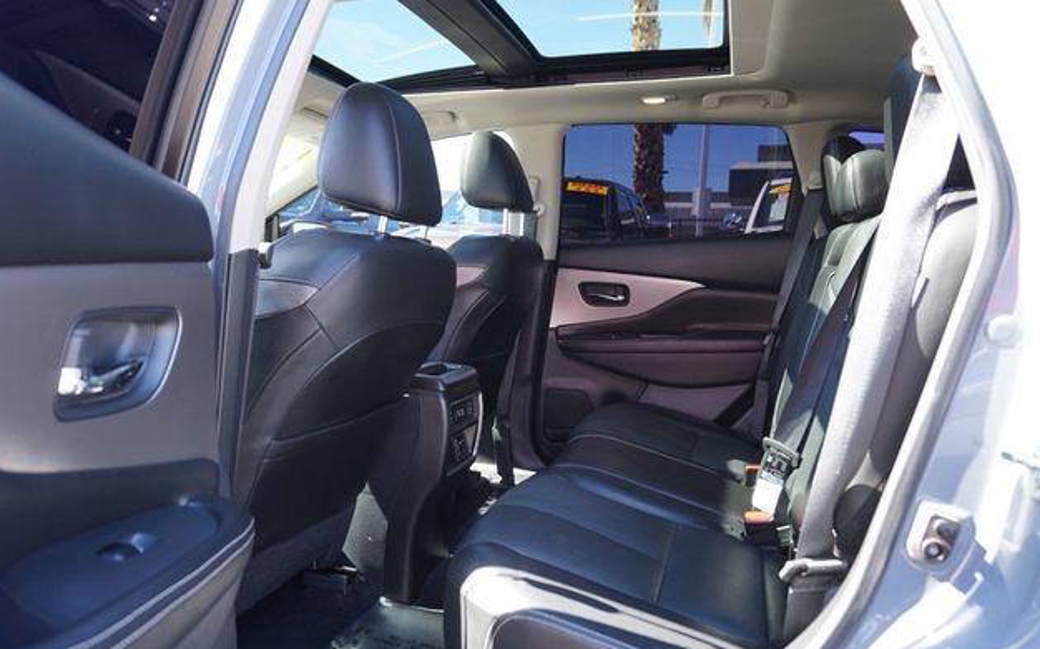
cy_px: 327
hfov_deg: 72.6
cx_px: 517
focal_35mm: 25
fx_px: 708
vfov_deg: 49.3
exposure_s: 1/60
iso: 200
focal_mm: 16
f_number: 4
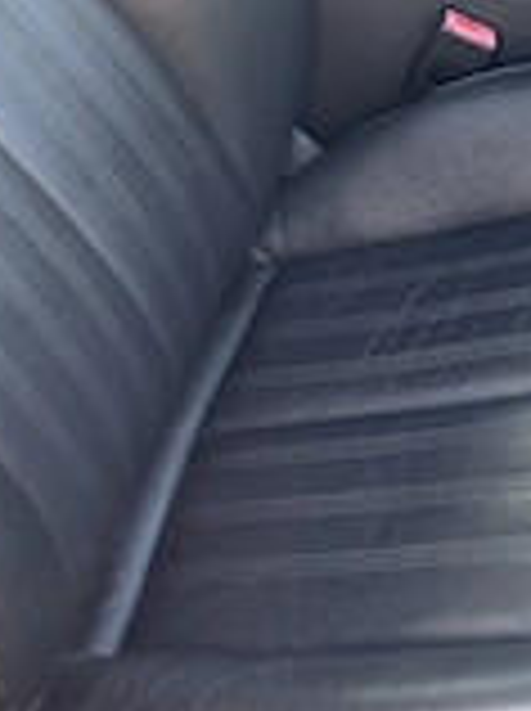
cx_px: 536
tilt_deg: -32.0
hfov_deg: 21.4
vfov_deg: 27.3
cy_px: -40
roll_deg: -5.2
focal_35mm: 66
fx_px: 1354
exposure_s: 1/134
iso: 64
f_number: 1.5
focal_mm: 5.7
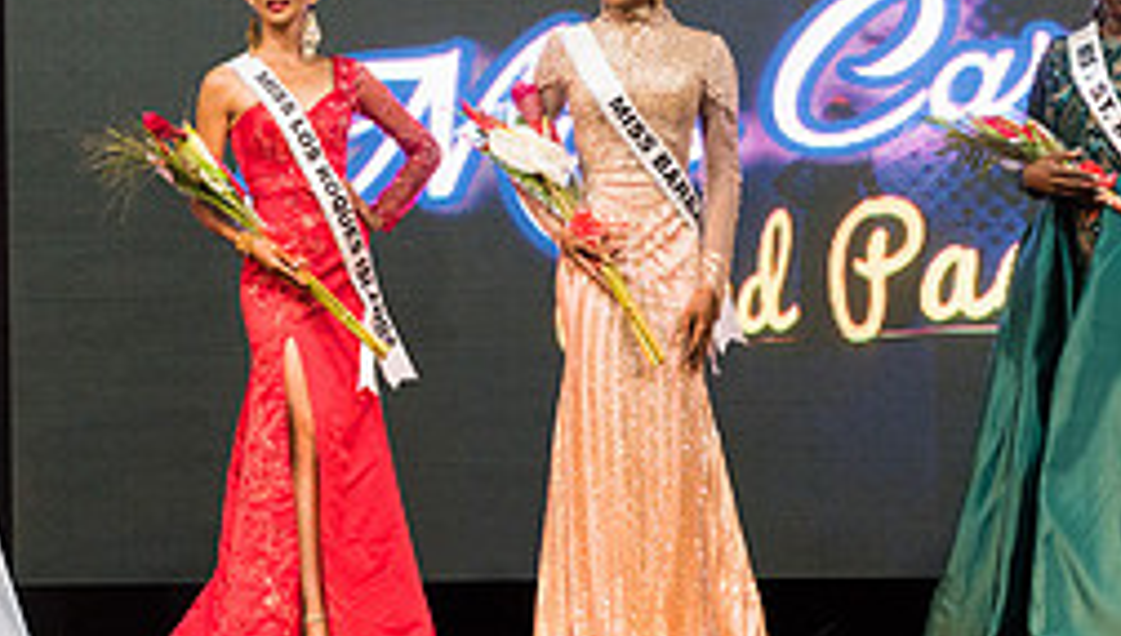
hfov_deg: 13.7
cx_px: 134
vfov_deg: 7.9
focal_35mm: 155
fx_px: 4617
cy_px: 222
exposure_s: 1/160
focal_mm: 60
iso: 4000
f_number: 5
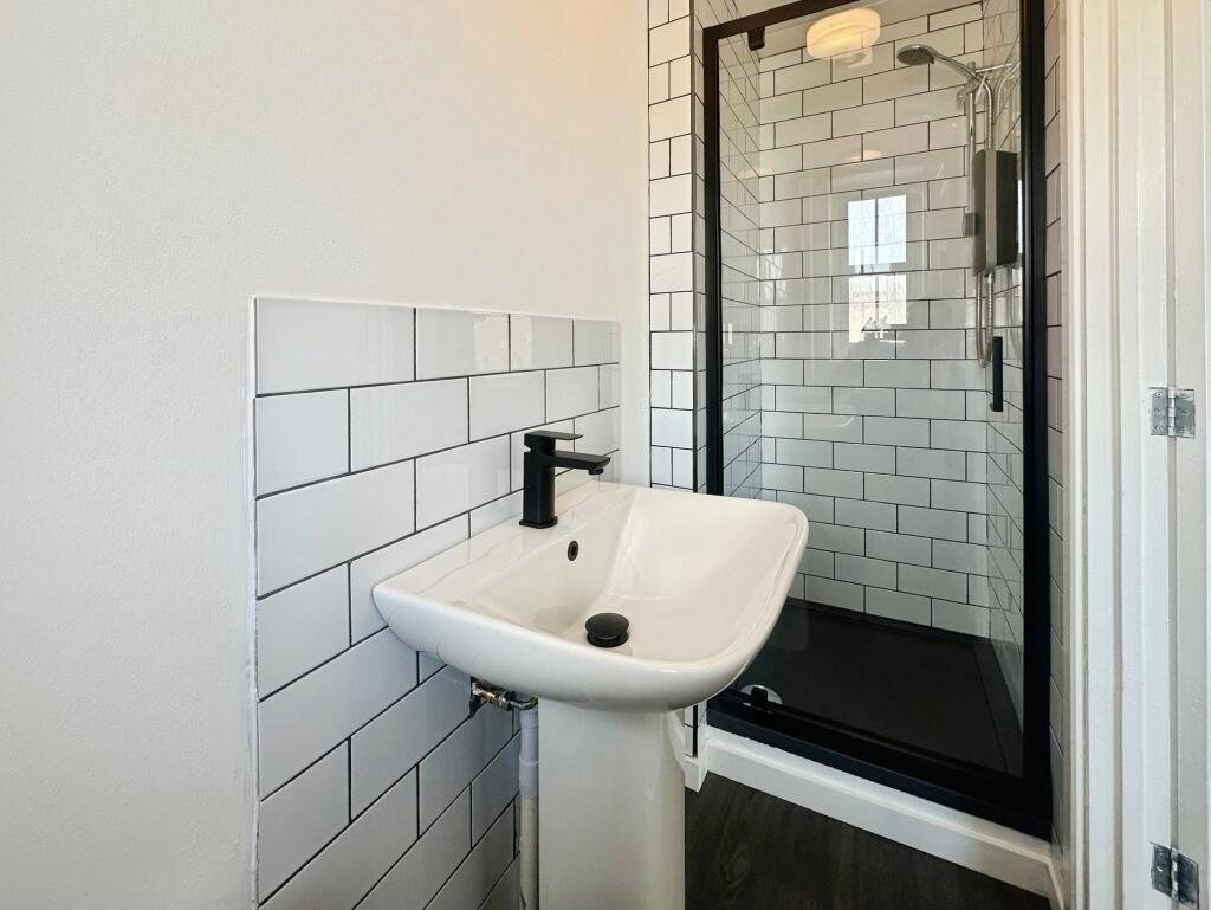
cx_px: 606
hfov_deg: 102.0
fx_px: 490
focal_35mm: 14
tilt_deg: -5.6
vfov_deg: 85.7
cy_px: 455
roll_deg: +1.0
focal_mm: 2.22
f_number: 2.2
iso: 80
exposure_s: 1/99
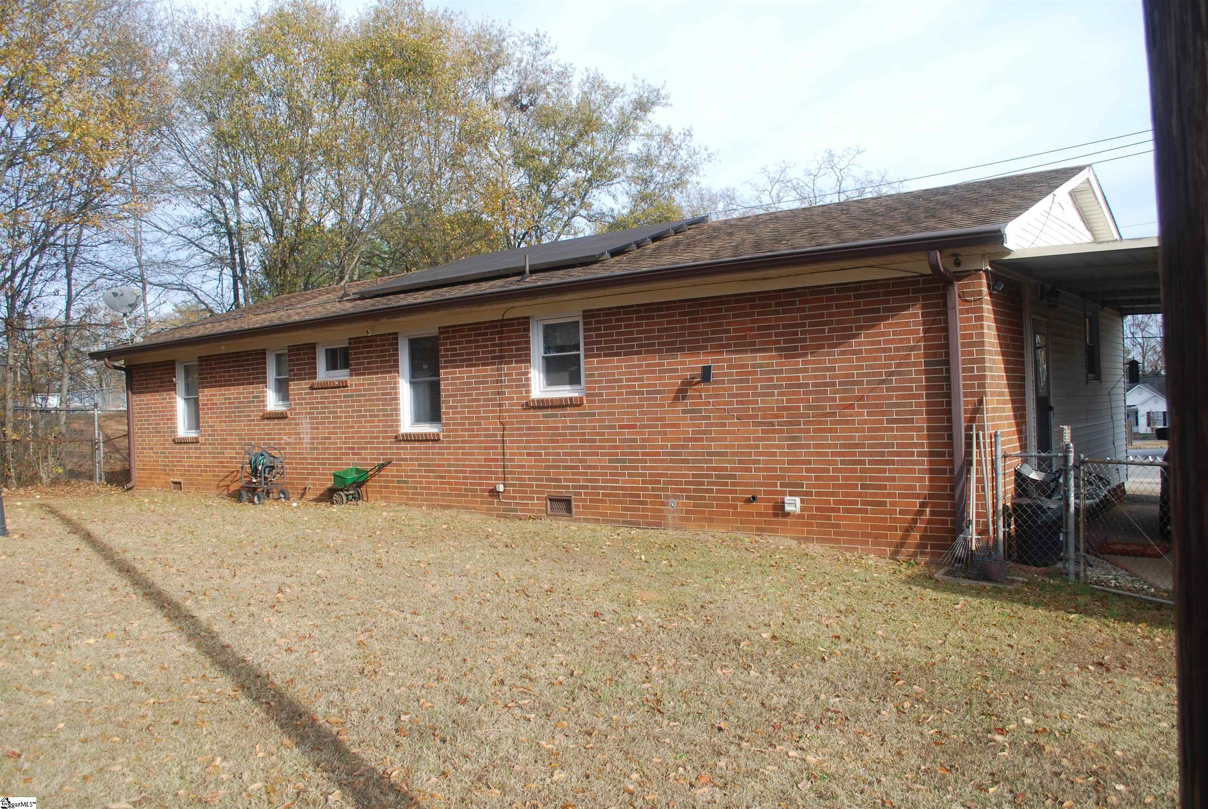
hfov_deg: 67.3
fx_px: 907
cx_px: 604
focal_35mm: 27
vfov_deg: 48.0
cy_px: 404
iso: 100
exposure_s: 1/160
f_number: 6.3
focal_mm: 18
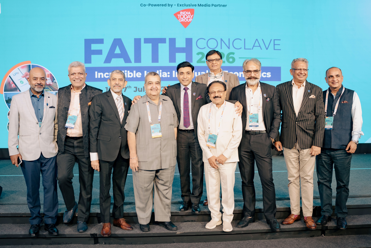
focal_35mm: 35
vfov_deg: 37.9
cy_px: 124
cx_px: 186
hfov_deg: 54.4
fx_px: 361
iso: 500
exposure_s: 1/160
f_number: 2.5
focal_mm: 35
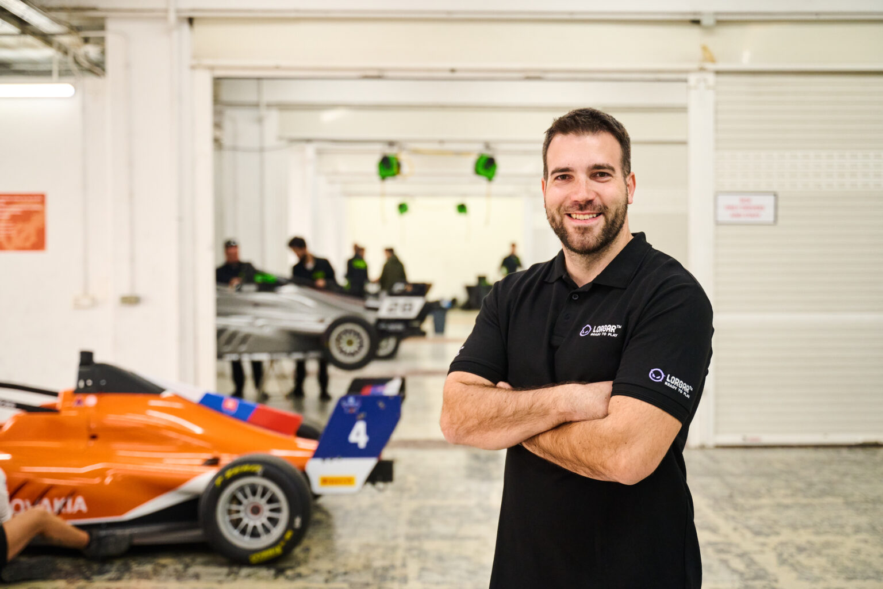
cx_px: 442
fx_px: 1128
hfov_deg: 42.7
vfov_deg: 29.2
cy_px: 294
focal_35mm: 46
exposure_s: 1/200
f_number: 2.8
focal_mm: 46
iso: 2000
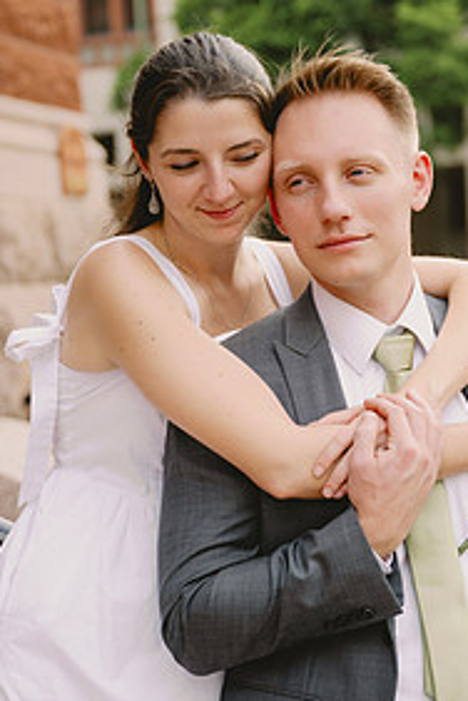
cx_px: 314
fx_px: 1618
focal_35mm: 83
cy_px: 400
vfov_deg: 24.5
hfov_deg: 16.4
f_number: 2.8
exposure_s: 1/1250
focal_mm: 52
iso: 400
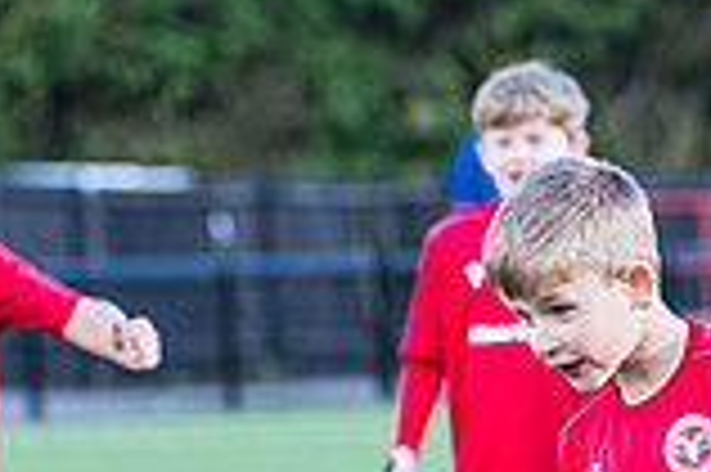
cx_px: 378
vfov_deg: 2.7
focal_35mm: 511
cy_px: 668
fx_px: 10082
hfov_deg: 4.0
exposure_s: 1/640
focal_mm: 135
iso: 400
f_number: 4
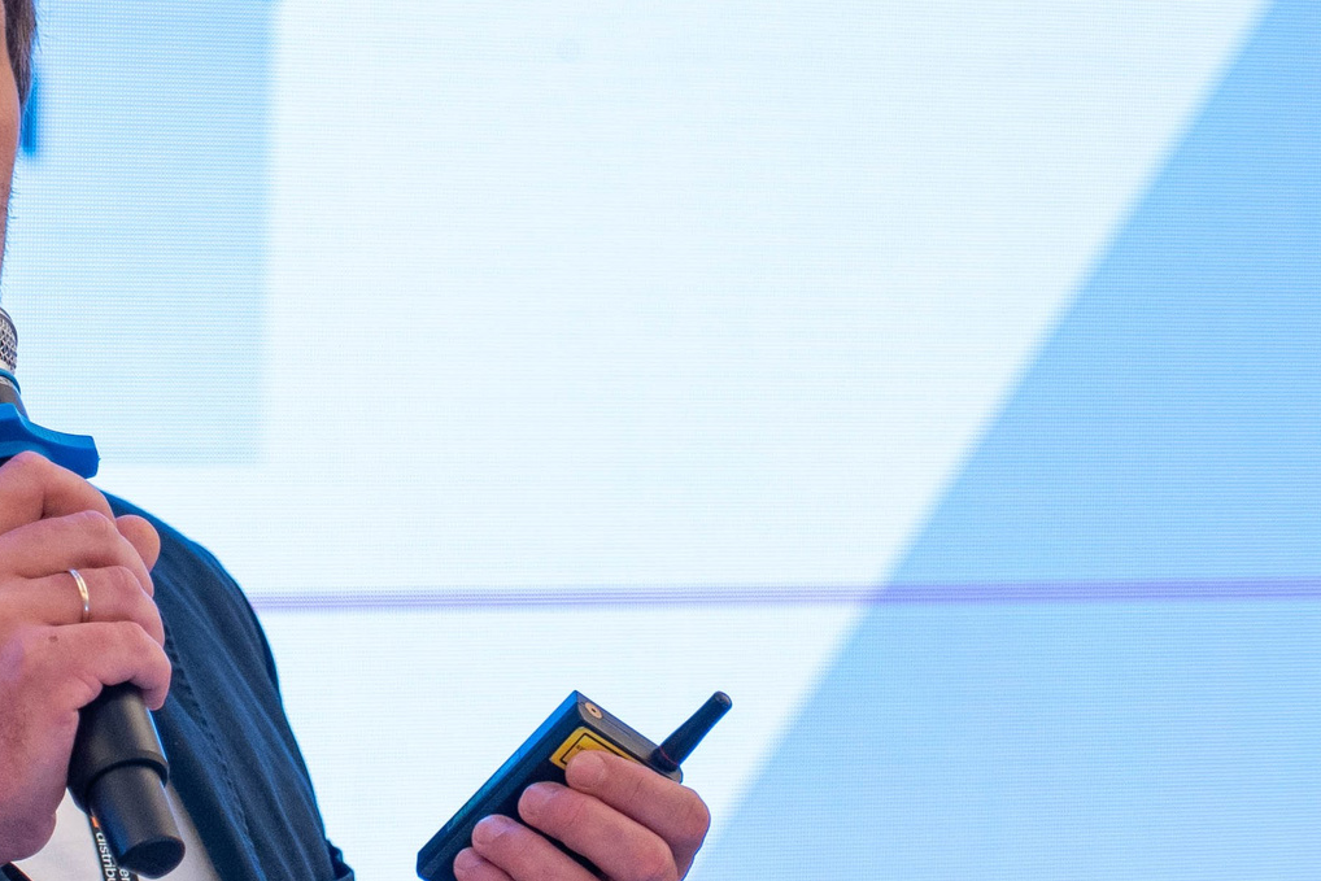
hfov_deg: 7.5
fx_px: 10055
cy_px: 626
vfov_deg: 5.0
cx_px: 344
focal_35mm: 274
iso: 800
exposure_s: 1/200
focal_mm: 73
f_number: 2.8
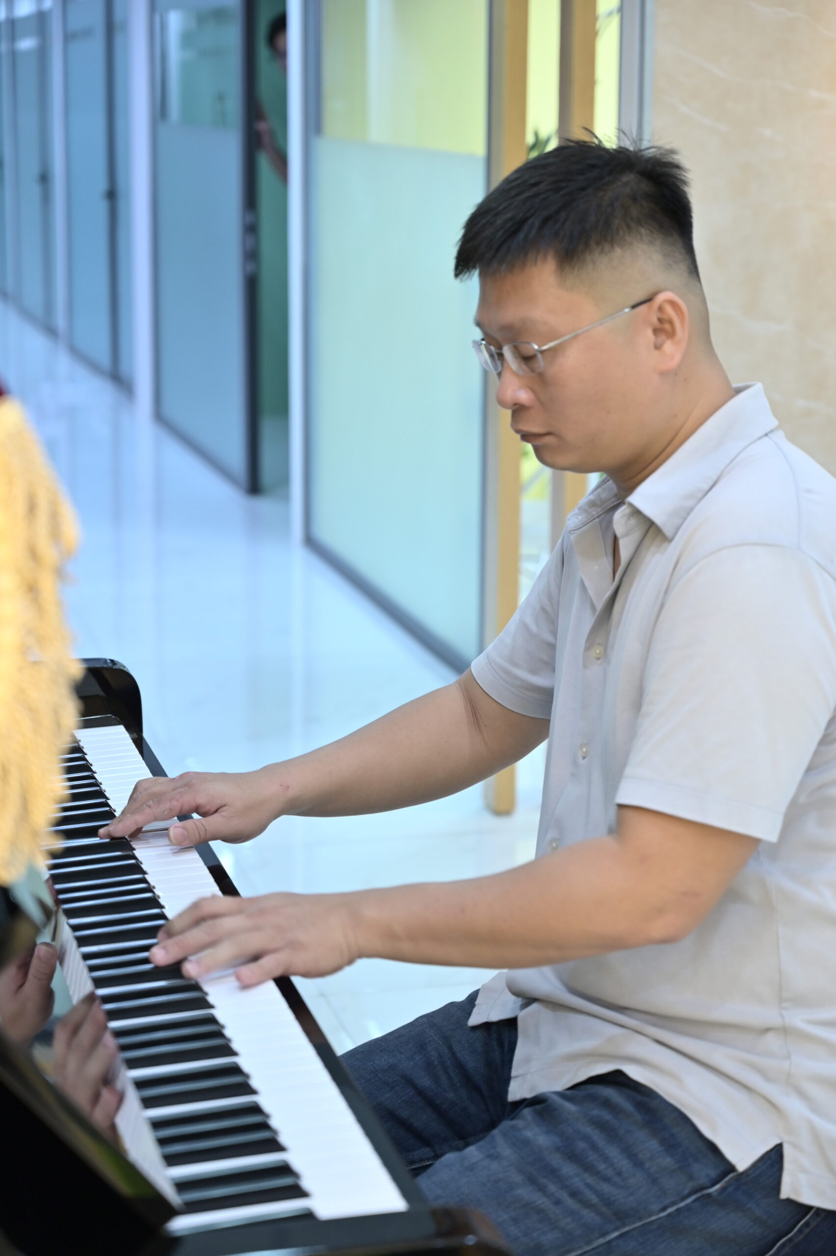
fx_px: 2337
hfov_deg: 20.3
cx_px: 418
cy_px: 628
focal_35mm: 67
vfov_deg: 30.1
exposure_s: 1/100
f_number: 4
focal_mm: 67
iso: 800
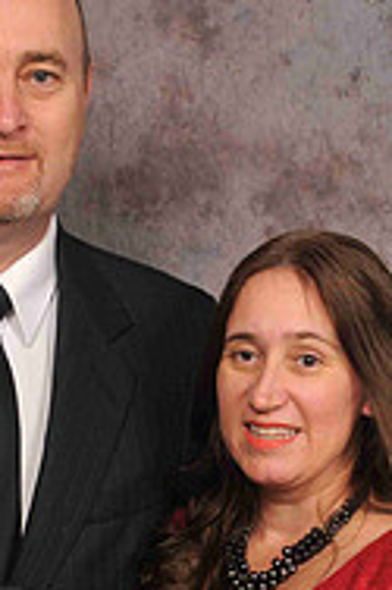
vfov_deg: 17.6
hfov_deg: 11.9
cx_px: 83
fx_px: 1882
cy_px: 480
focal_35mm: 115
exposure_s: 1/125
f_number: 5.6
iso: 200
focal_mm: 32
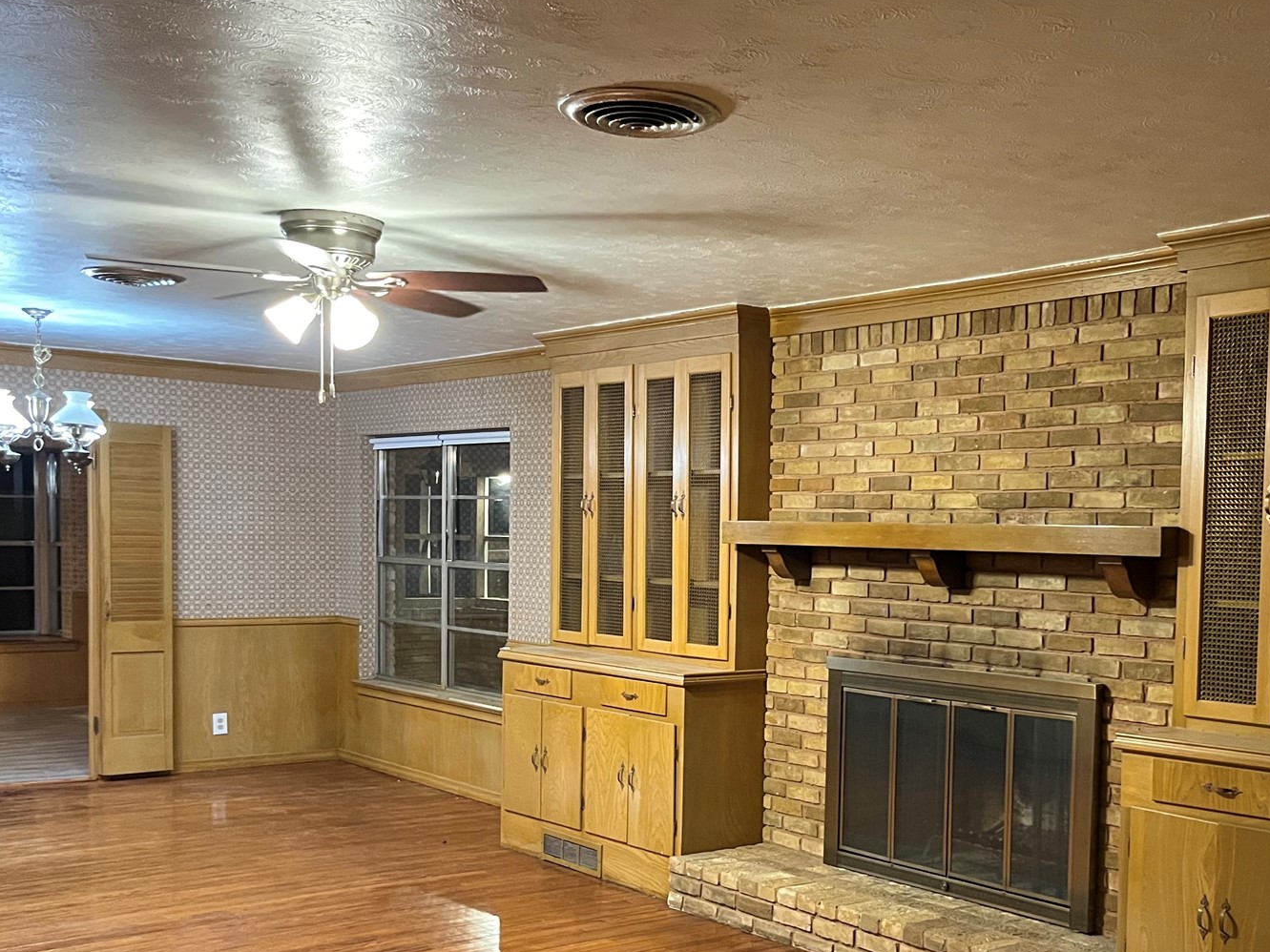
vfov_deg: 35.7
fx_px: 1467
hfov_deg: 46.1
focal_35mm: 40
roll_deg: -1.7
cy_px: 613
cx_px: 839
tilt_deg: -3.8
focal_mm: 5.1
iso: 640
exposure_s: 1/40
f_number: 1.6
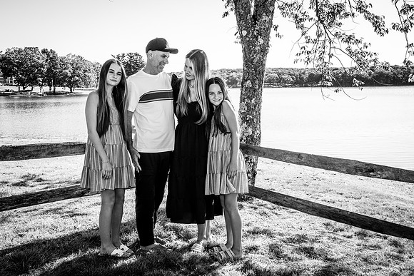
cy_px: 150
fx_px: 444
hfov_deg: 50.0
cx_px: 189
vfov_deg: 34.6
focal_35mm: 39
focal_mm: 34
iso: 250
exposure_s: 1/250
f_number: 8
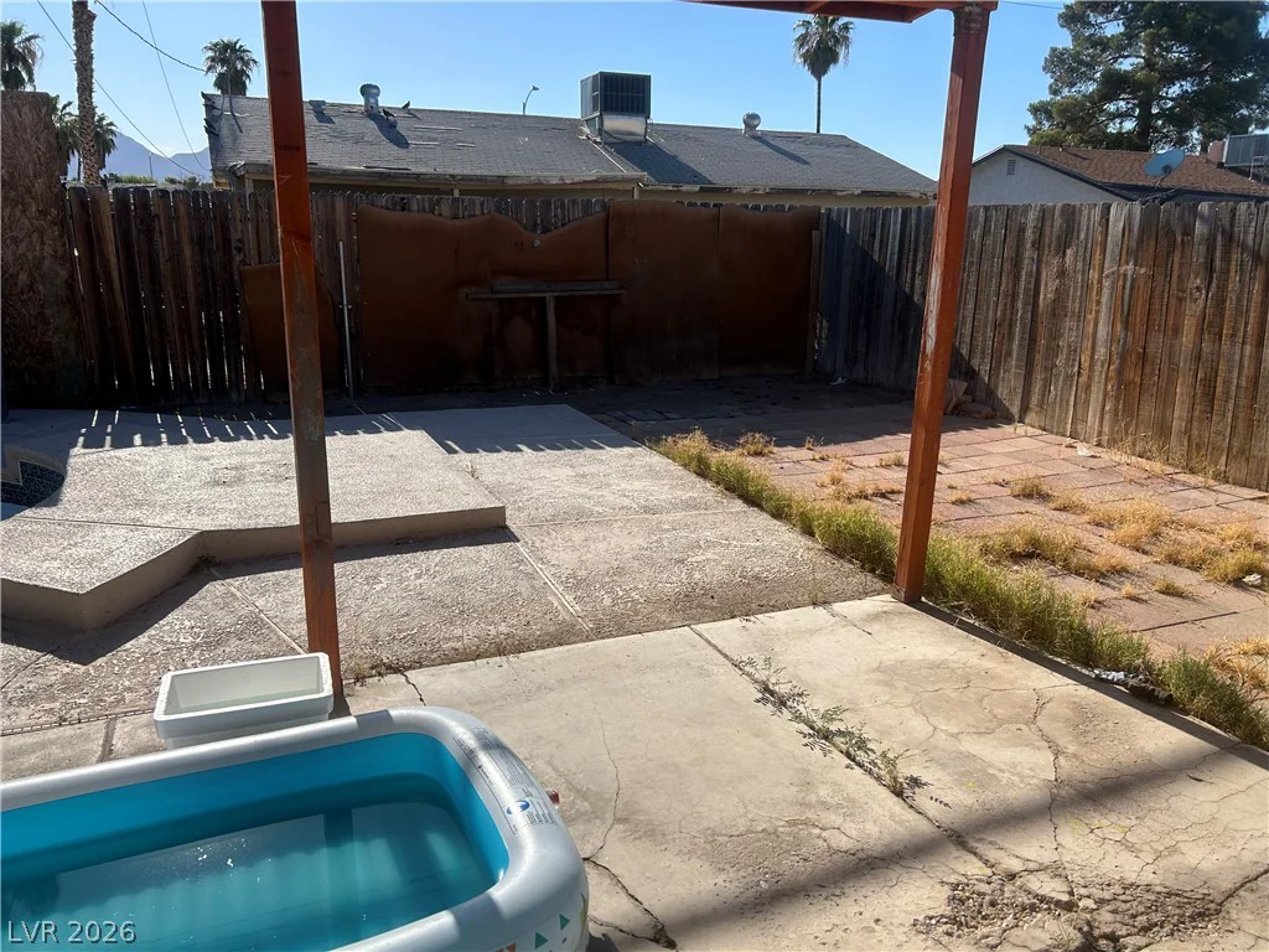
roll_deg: -0.2
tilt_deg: -15.5
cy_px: 476
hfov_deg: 67.3
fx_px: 953
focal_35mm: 26
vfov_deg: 53.1
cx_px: 634
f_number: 1.5
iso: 50
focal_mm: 5.7
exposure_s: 1/5587
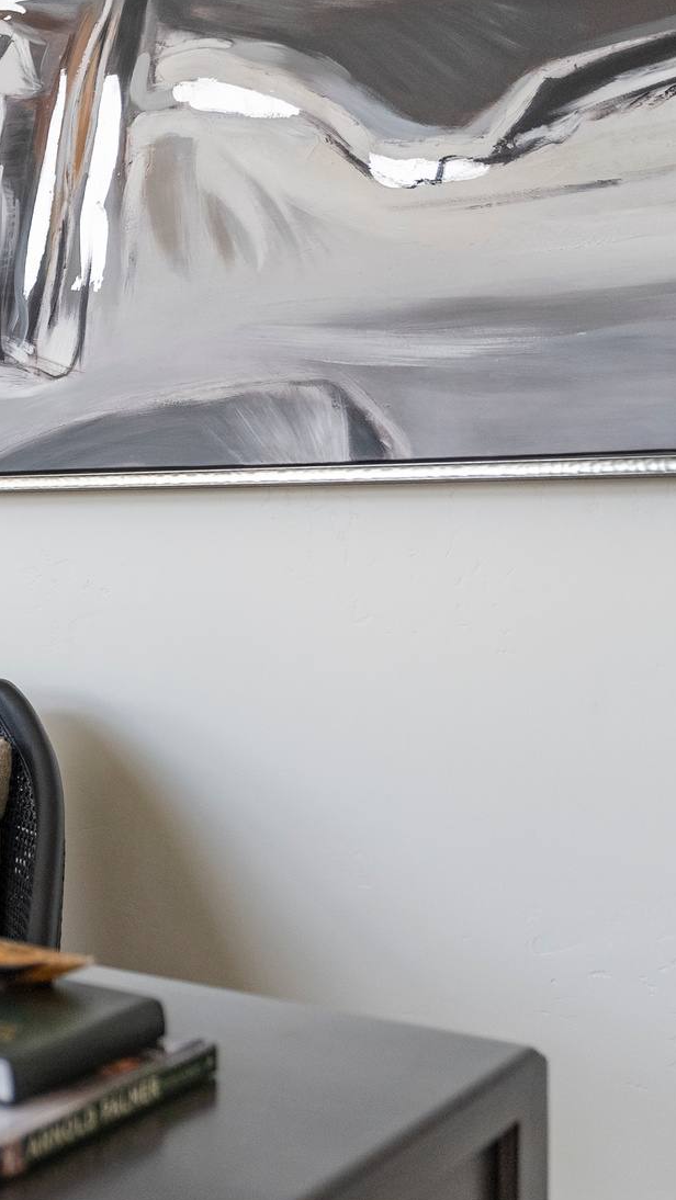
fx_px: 1624
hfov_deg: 20.4
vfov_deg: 40.4
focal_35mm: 51
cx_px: -318
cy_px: 491
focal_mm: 26
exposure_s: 1/1250
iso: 640
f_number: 2.8
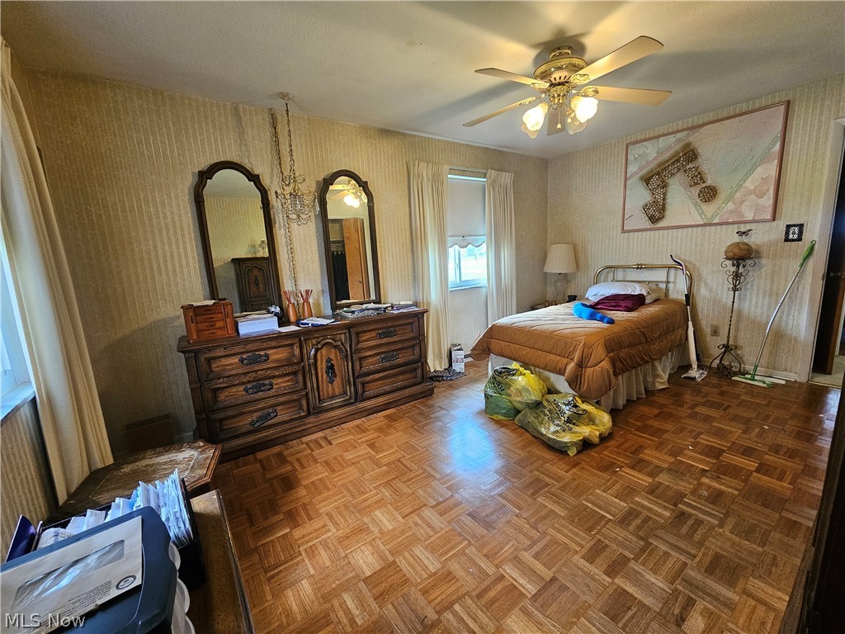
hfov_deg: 106.2
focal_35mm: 13
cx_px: 422
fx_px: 317
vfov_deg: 89.9
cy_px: 317
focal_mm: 2.2
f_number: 2.2
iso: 320
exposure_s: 1/40
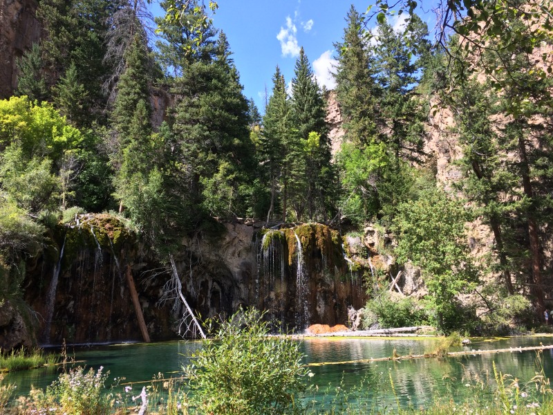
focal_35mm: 29
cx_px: 276
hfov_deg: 61.7
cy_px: 208
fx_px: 463
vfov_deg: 48.2
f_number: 2.2
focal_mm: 4.15
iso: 32
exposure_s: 1/672
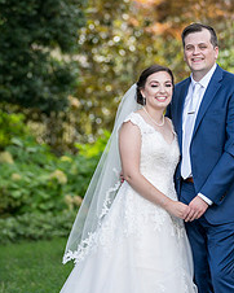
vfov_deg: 8.6
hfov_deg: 6.9
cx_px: 120
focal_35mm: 224
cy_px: 145
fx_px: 1938
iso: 100
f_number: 2.8
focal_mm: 120
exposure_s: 1/200
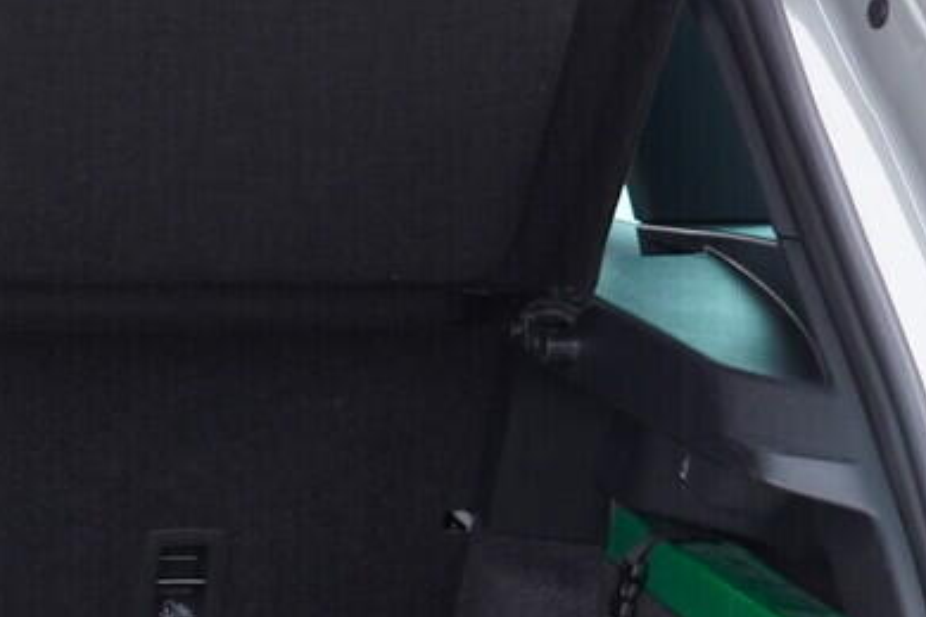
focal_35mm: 133
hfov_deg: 14.5
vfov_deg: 10.2
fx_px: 3421
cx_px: -392
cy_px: 736
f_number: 2.8
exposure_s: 1/40
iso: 400
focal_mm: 24
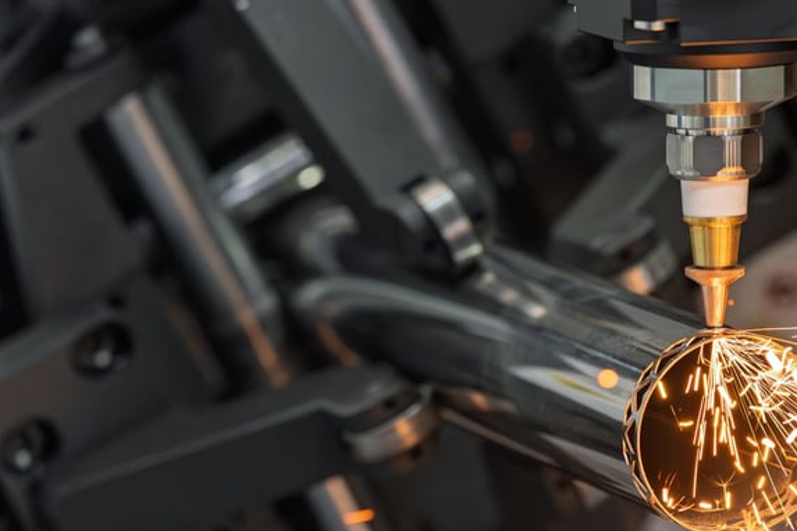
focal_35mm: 337
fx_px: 7460
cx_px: 613
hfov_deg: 6.1
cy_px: 336
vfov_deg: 4.1
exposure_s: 1/400
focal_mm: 161
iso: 3200
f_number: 4
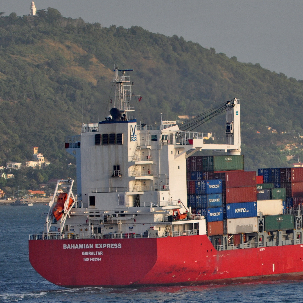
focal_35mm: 485
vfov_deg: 3.6
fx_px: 4802
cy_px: 213
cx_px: 261
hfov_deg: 3.6
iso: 400
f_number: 5.3
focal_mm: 175
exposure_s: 1/250
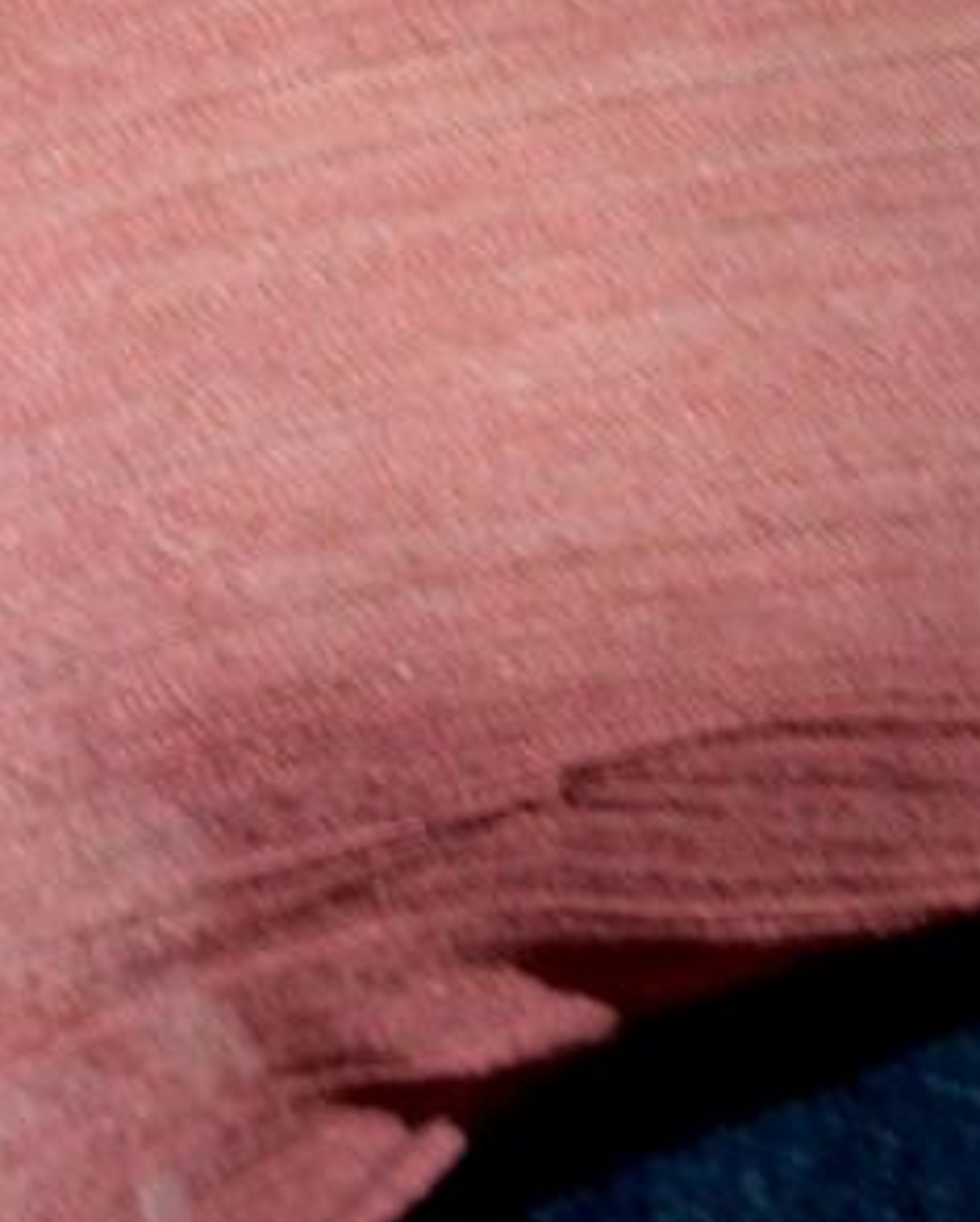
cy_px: -2653
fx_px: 24474
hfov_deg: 2.3
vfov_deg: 2.8
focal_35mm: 676
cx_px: 215
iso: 400
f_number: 5.6
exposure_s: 1/125
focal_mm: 55
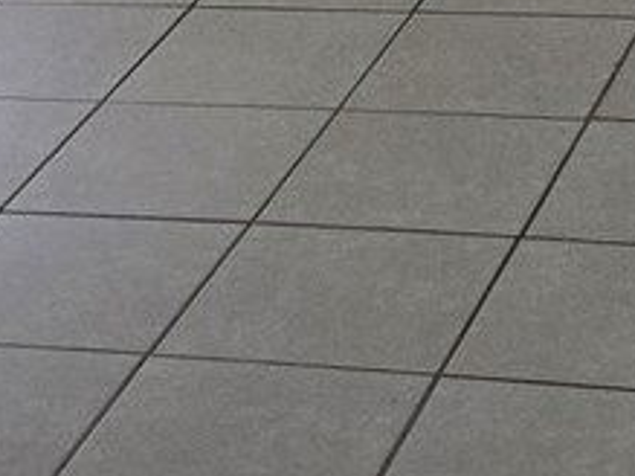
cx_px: 261
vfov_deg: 8.5
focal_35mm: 168
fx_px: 3080
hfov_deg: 11.8
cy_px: -383
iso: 160
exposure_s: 1/180
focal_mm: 5.4
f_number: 1.8
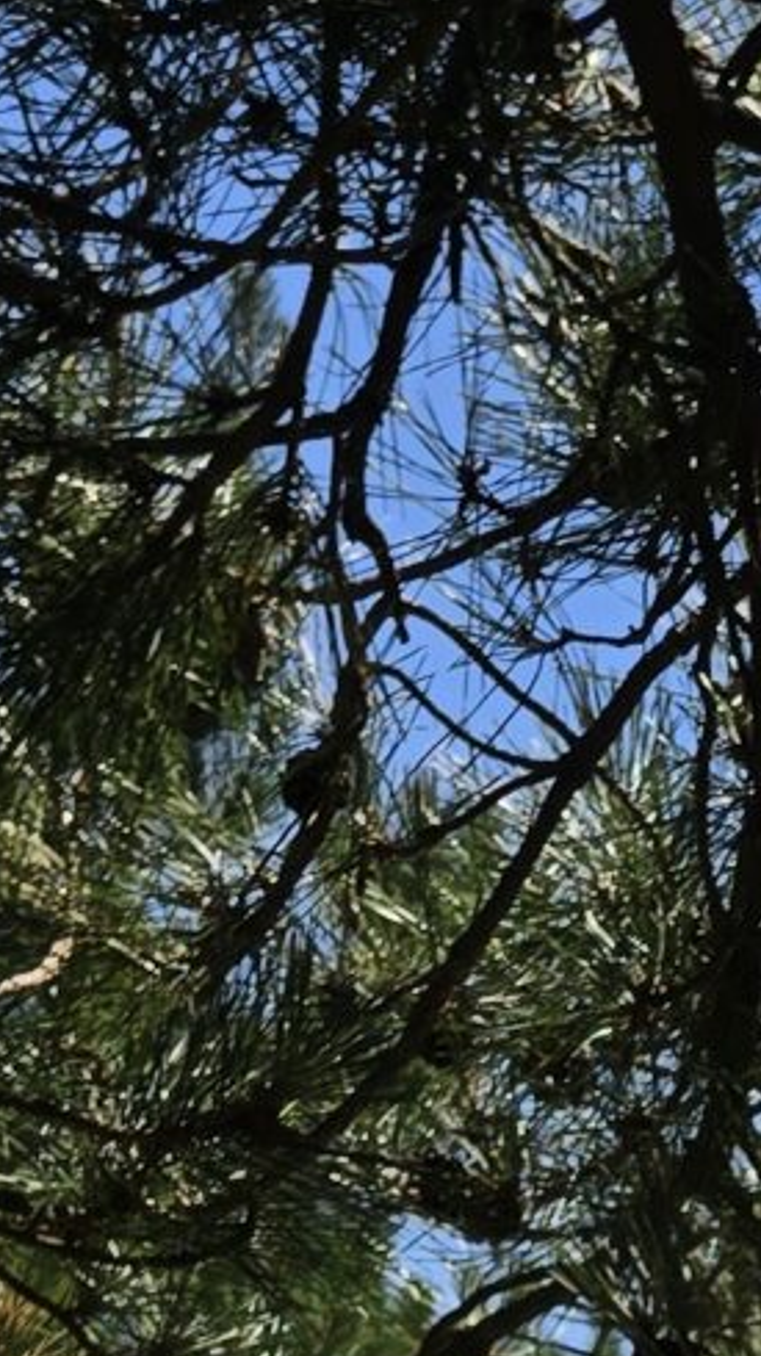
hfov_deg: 7.9
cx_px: 2358
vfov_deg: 13.2
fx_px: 4708
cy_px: 3030
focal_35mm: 131
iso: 12
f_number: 1.7
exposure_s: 1/1087
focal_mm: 6.3
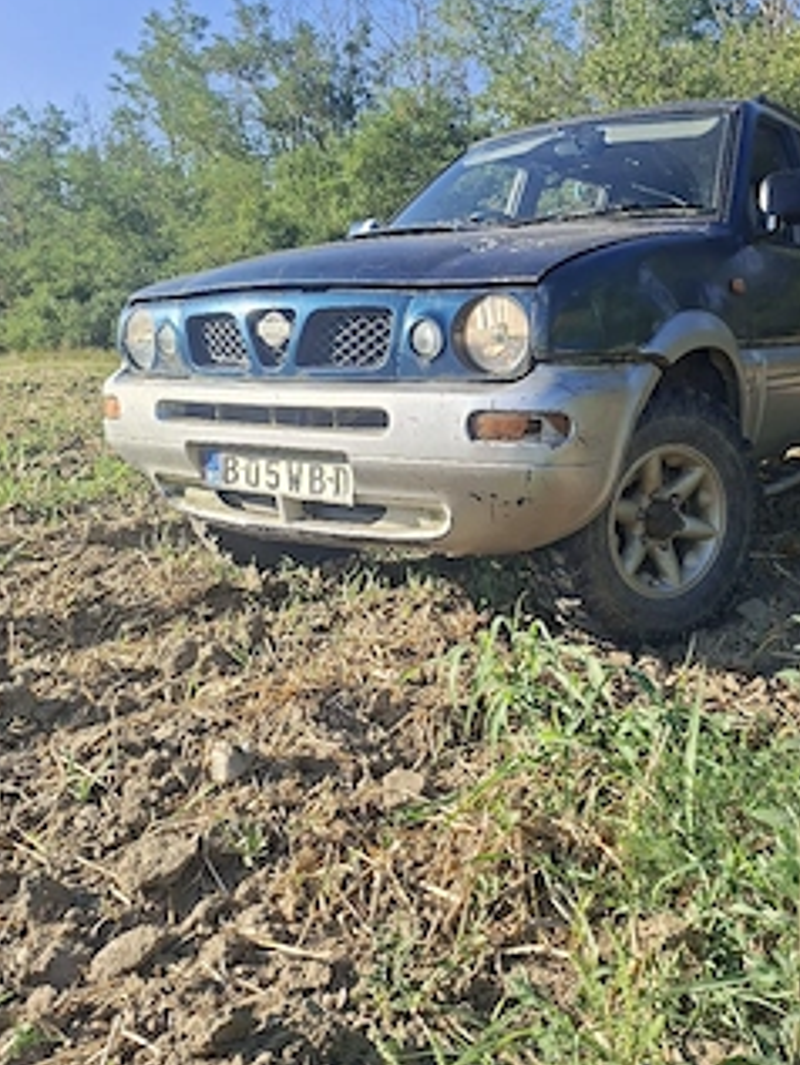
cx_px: 484
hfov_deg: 47.9
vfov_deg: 61.4
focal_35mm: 29
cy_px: 457
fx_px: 893
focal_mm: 5.54
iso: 40
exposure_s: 1/1111
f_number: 1.8
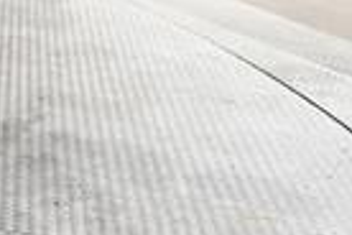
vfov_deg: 11.2
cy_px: -156
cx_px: -459
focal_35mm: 116
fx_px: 1134
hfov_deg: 13.5
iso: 5000
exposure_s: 1/160
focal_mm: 25
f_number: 2.8
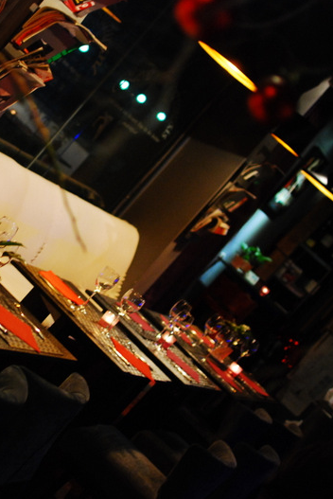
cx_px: 3
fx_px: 1105
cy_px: 248
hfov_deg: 16.8
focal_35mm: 80
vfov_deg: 25.4
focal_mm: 35
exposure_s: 1/25
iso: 800
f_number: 1.8
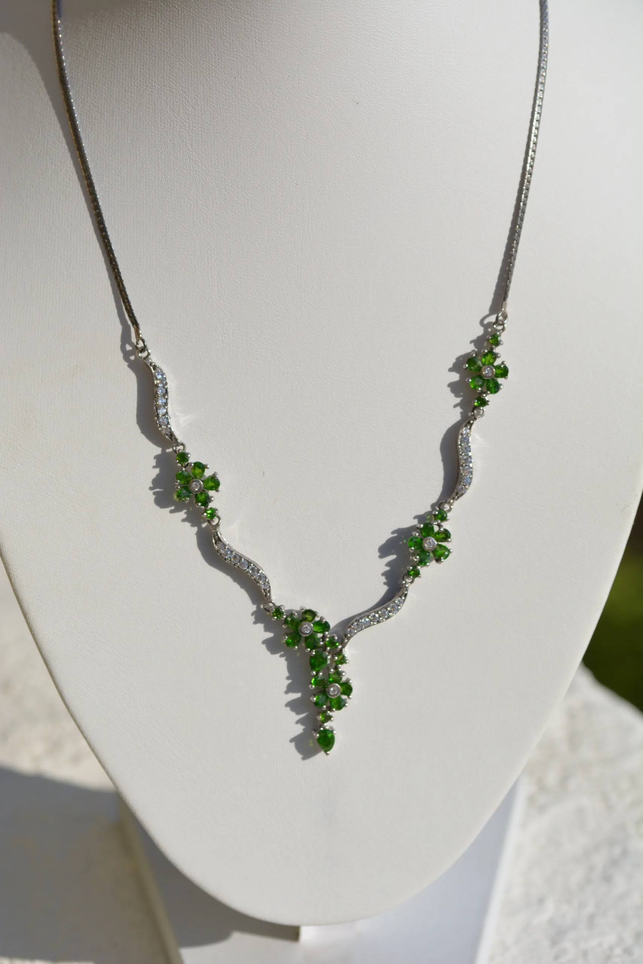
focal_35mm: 158
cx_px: 322
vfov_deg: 13.0
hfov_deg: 8.7
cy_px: 482
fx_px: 4217
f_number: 5.6
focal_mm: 105
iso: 400
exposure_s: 1/4000
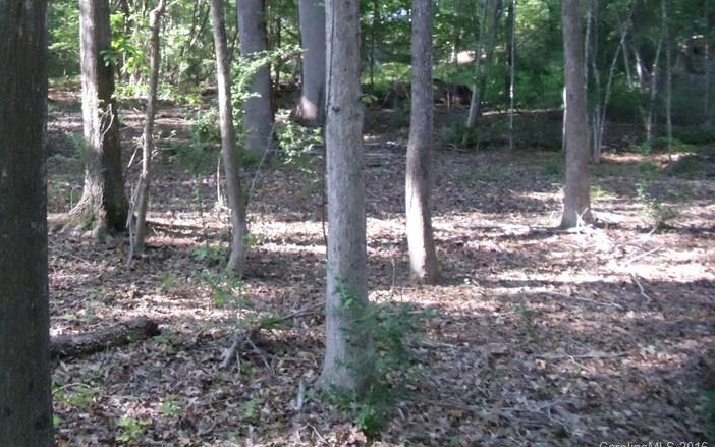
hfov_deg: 29.8
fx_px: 1325
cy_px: 66
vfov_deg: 18.9
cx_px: 195
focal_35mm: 68
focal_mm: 6
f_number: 3.5
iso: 800
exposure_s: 1/125
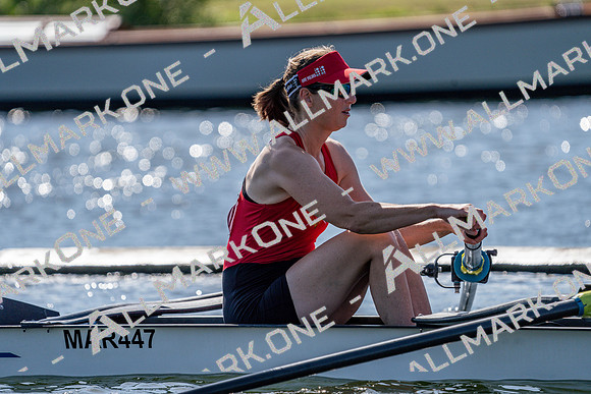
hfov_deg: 4.7
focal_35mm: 441
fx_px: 7241
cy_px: 197
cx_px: 296
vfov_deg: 3.1
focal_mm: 441
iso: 250
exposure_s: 1/2000
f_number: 6.3
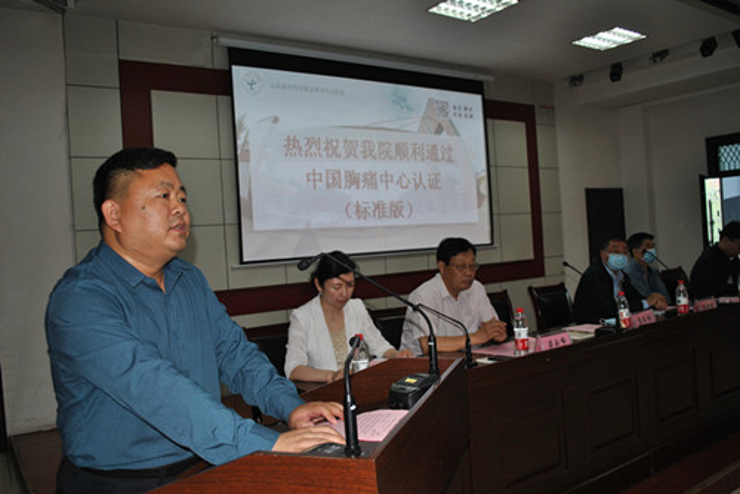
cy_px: 247
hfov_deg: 61.9
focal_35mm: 30
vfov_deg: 43.7
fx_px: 617
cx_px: 370
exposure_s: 1/60
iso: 200
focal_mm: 20
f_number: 3.8
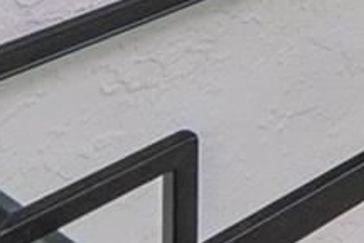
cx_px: 839
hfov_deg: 13.8
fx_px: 1122
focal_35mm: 111
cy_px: -575
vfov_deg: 9.0
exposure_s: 1/50
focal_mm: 10
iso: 100
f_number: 7.1
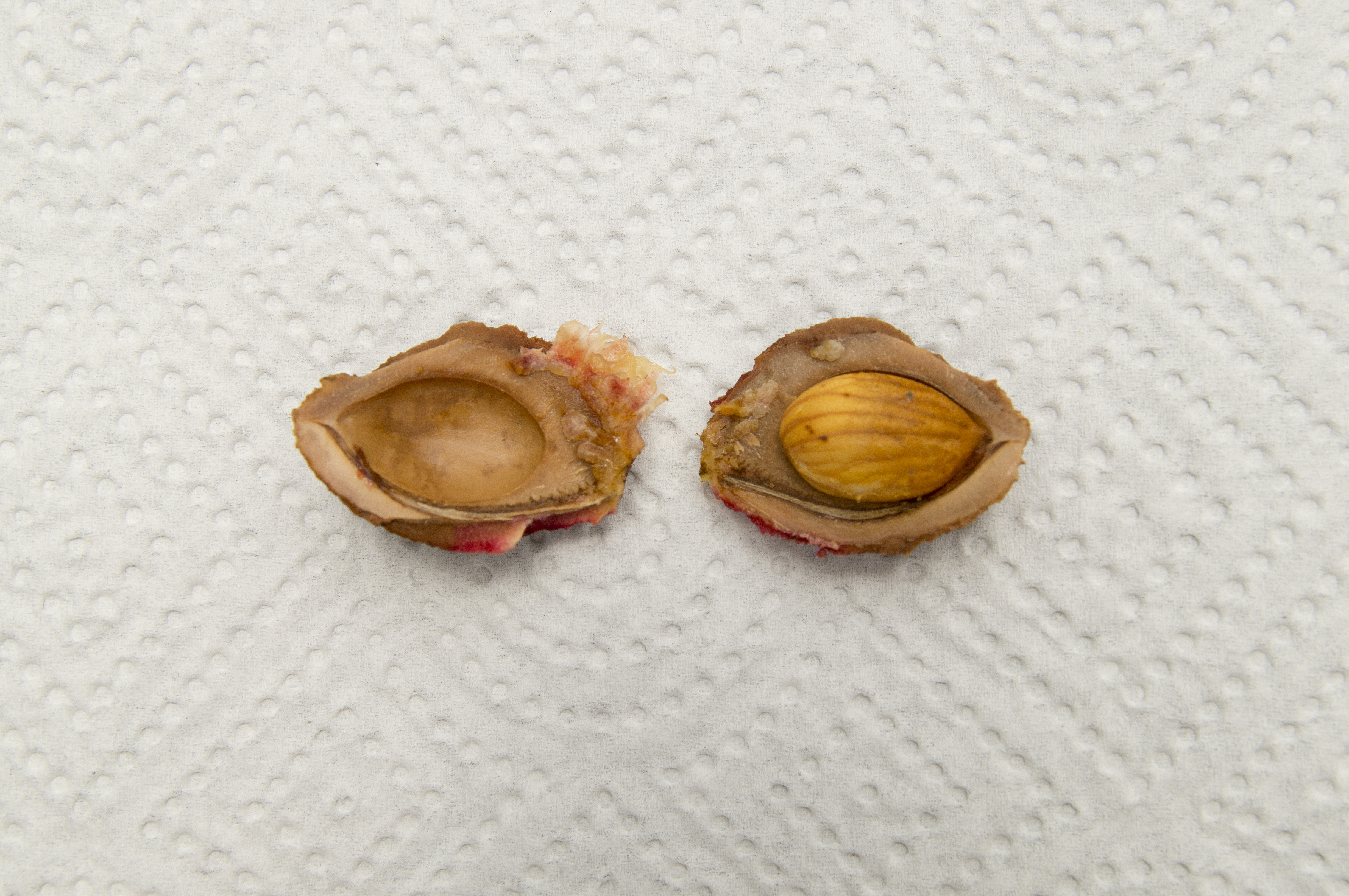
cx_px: 674
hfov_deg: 37.9
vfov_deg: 25.7
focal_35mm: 52
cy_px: 448
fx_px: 1965
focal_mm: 35
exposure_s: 1/60
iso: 100
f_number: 8
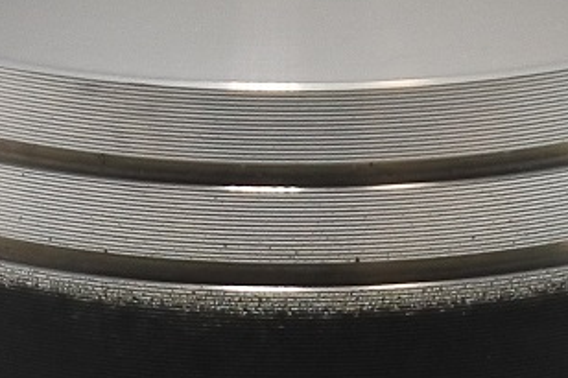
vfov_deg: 3.4
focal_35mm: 395
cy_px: 828
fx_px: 6229
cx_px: 70
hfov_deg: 5.2
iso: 400
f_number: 4.8
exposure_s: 1/125
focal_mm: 21.4
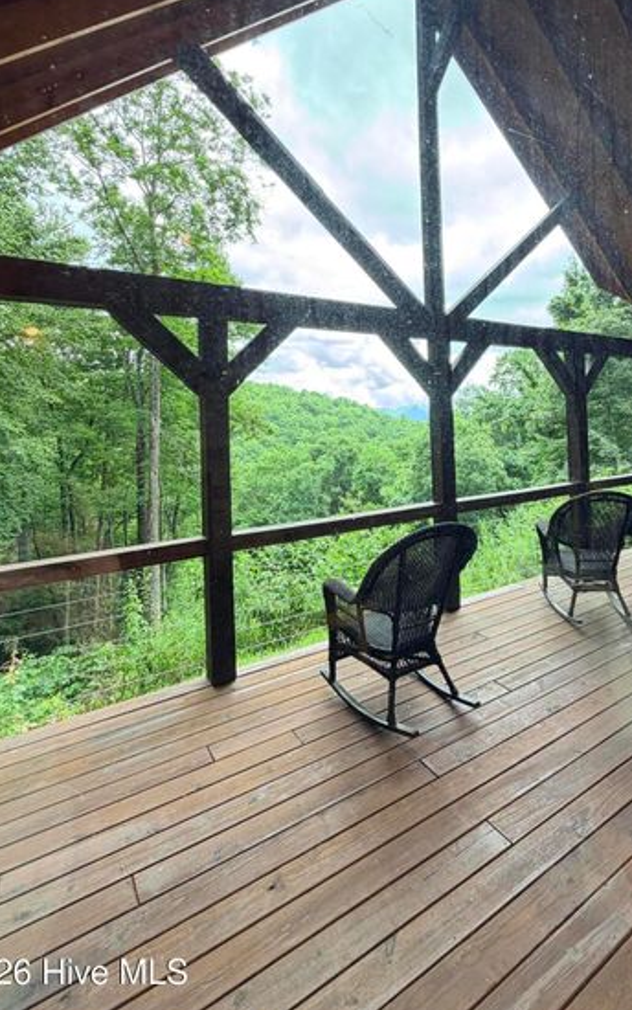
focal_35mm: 18
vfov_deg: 90.2
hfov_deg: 64.3
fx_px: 496
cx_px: 386
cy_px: 416
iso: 40
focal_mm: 2.22
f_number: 2.2
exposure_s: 1/146
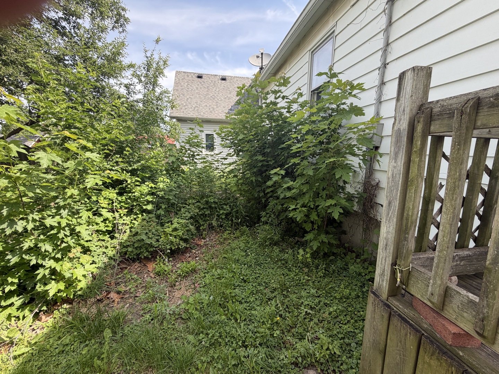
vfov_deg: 85.7
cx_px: 250
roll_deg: -1.4
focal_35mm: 14
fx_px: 202
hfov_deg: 102.1
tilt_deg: -10.0
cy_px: 187
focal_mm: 2.22
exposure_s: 1/416
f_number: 2.2
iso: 50
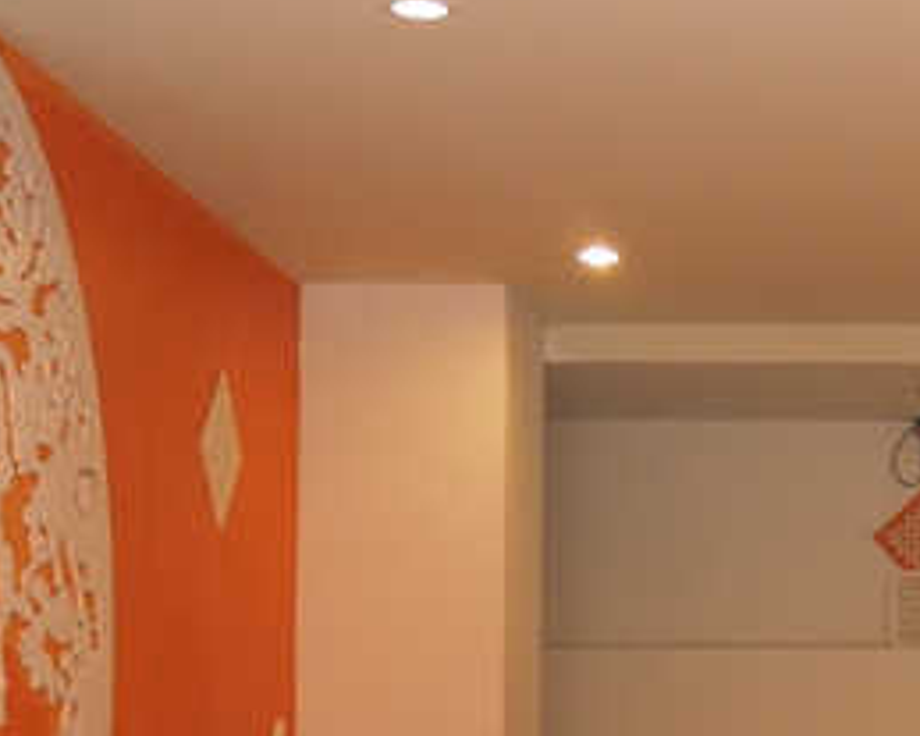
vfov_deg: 14.1
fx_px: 2940
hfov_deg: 16.9
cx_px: 1130
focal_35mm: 108
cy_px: 711
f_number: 3.5
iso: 400
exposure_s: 1/60
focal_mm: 14
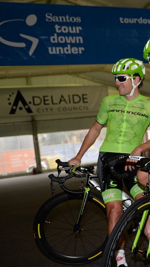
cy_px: 149
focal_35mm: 59
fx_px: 417
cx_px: 207
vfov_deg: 35.4
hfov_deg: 18.6
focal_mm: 32
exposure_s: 1/250
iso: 200
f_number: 2.8
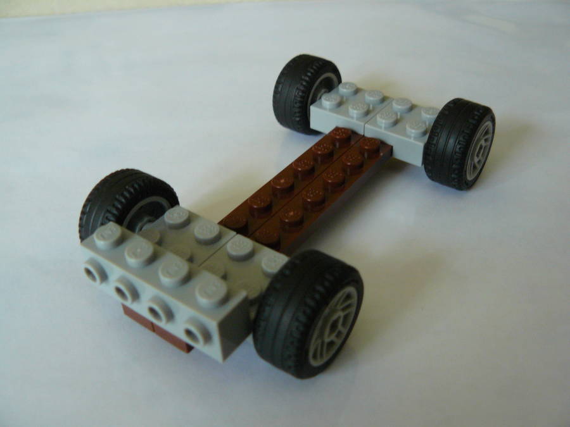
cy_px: 214
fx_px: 593
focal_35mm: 36
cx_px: 285
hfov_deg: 51.4
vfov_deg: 39.7
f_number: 2.8
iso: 200
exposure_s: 1/5
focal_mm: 6
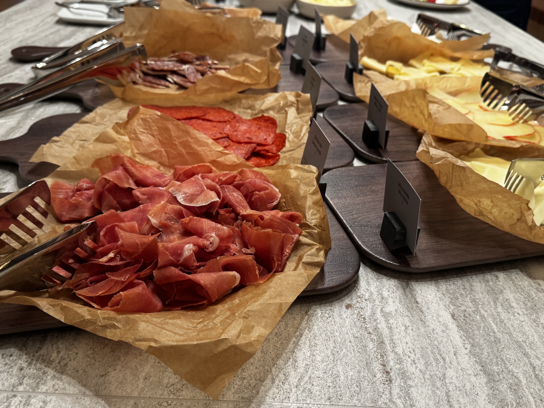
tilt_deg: -32.0
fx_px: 503
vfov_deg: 44.2
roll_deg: -4.8
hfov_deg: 56.8
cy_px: 205
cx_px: 274
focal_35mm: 32
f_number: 1.78
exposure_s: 1/50
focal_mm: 6.76
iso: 200
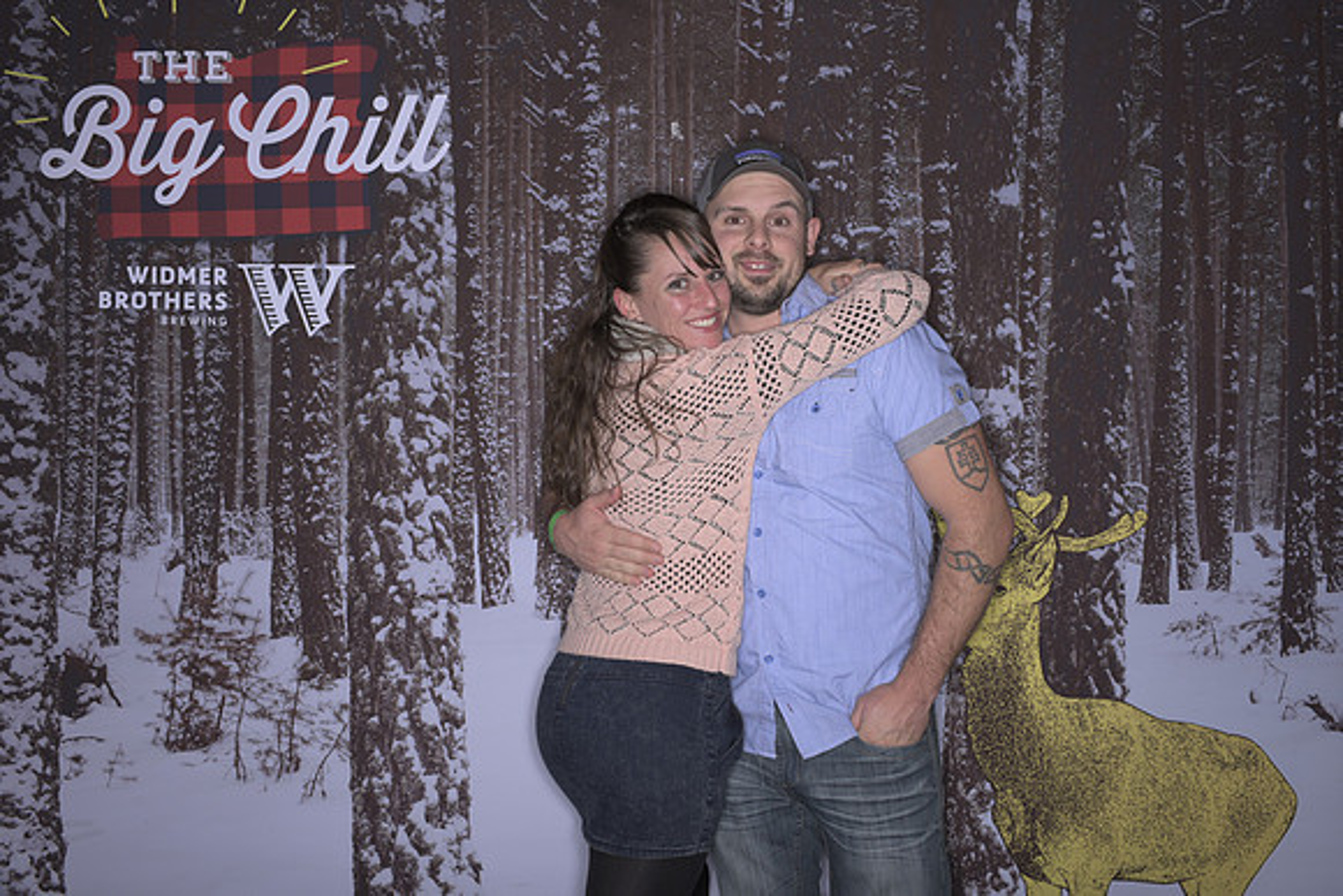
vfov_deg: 37.9
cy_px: 448
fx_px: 1306
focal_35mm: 35
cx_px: 672
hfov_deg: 54.4
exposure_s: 1/250
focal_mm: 35
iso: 64
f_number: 11
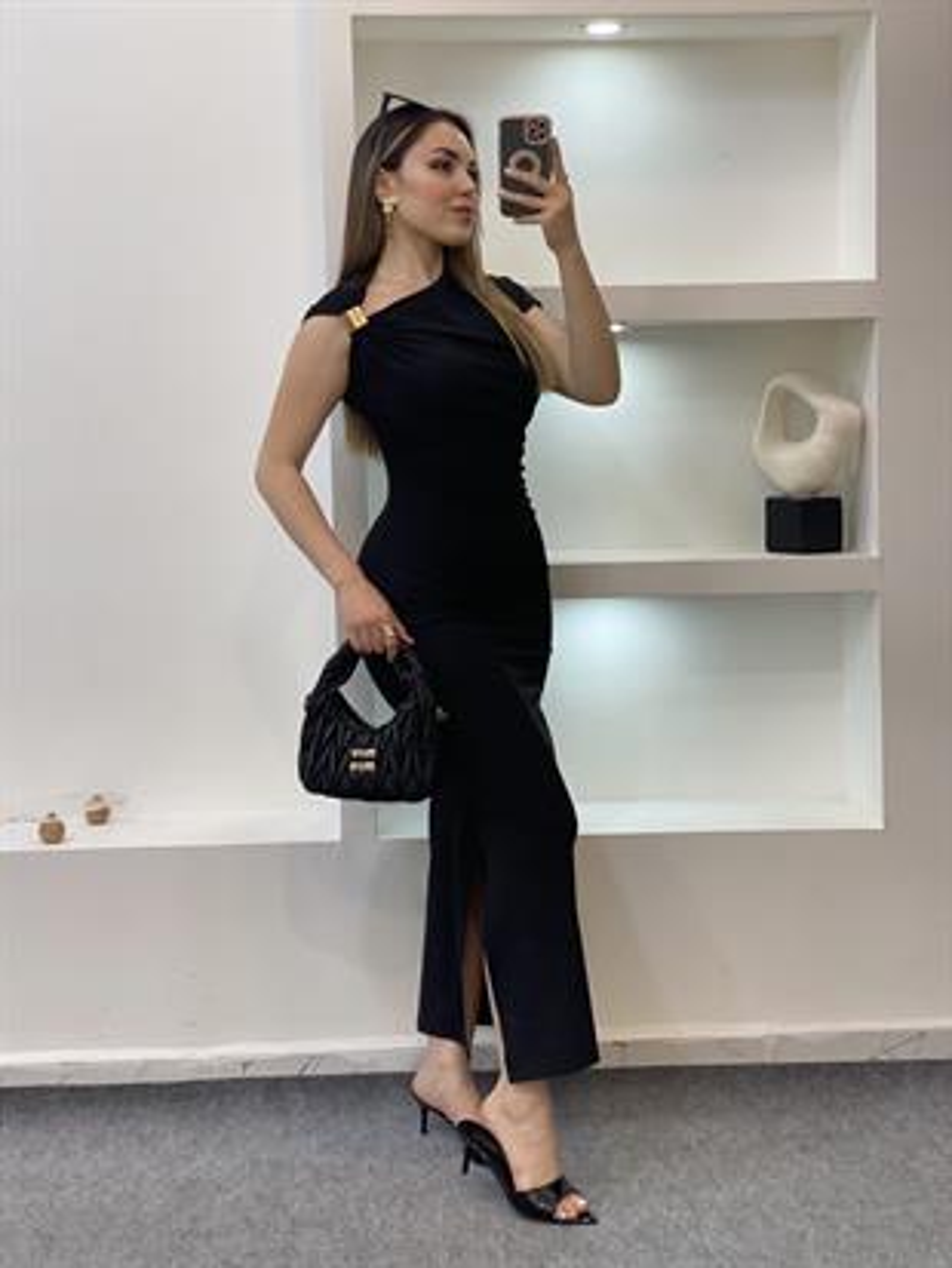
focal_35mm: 52
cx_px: 476
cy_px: 634
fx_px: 1906
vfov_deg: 36.8
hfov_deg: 28.0
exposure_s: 1/100
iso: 80
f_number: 2
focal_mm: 6
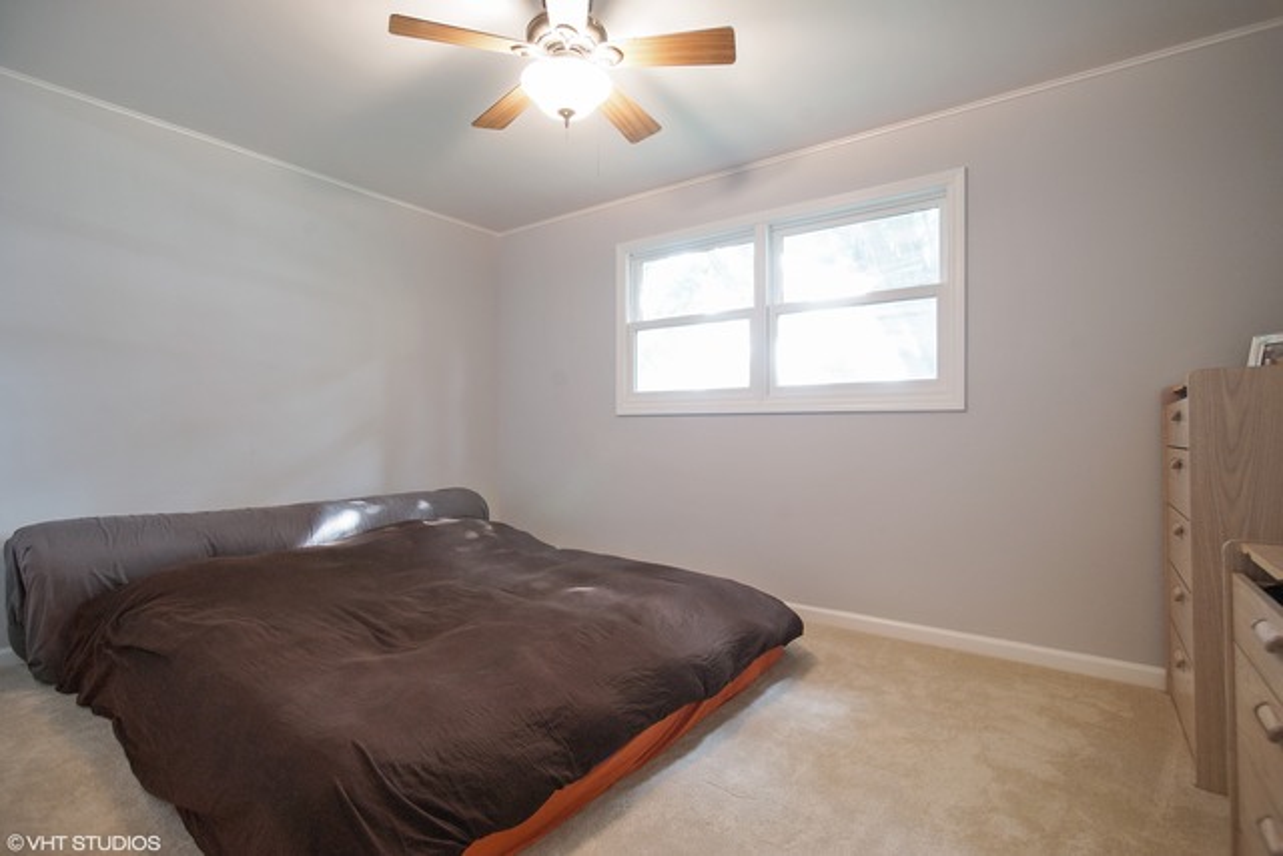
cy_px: 428
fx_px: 606
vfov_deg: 70.5
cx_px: 642
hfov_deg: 93.3
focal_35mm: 17
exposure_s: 1/2.5
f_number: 8
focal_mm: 17
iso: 400
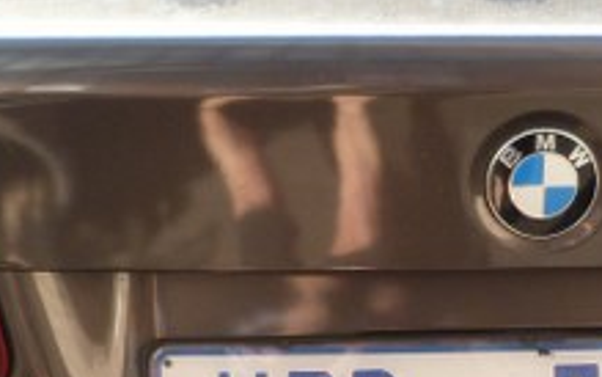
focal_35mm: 97
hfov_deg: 21.2
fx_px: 1592
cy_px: 402
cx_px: 465
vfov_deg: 13.3
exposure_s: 1/60
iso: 80
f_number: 2.8
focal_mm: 4.5
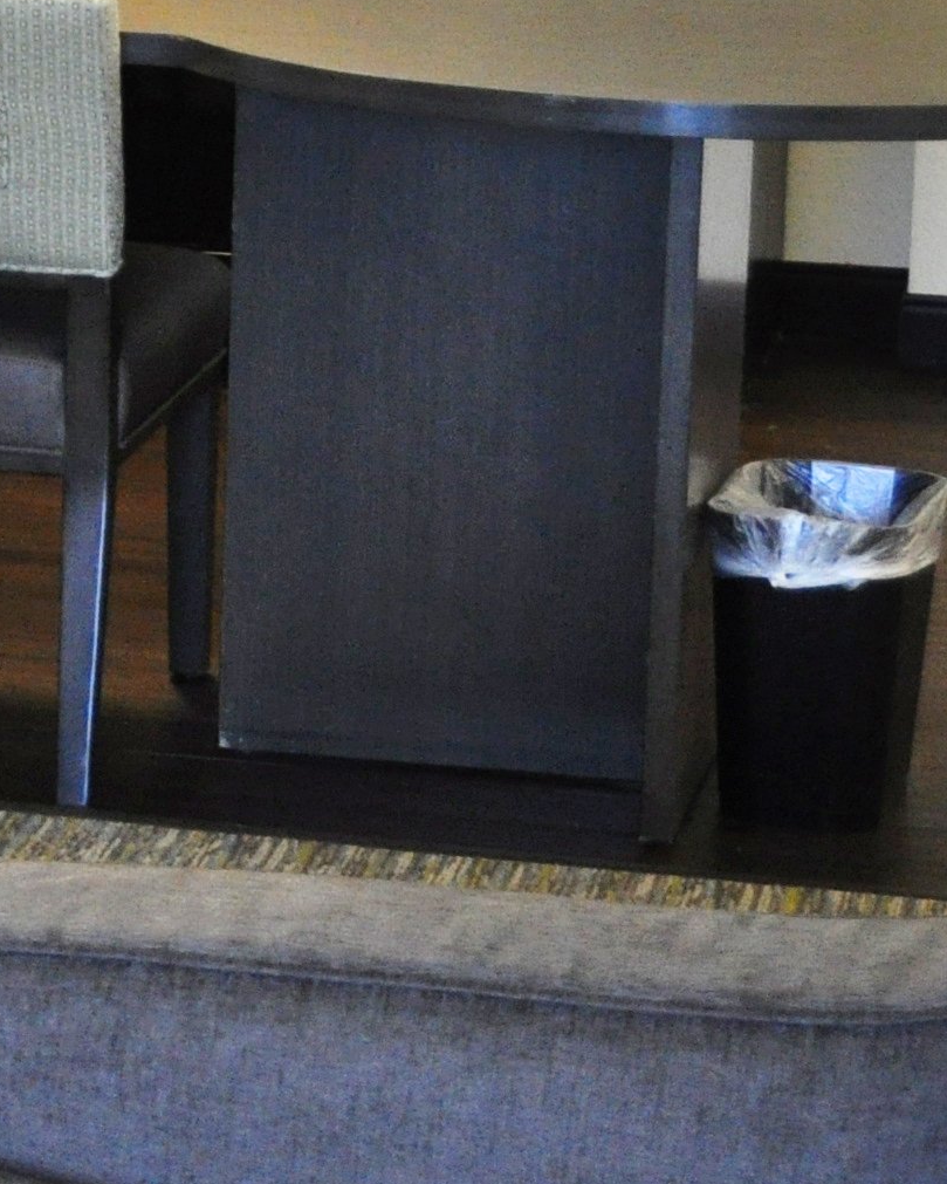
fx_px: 5430
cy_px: 235
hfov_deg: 9.7
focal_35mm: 155
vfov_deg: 12.4
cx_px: -418
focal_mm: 26
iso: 800
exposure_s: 1/50
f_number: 4.2
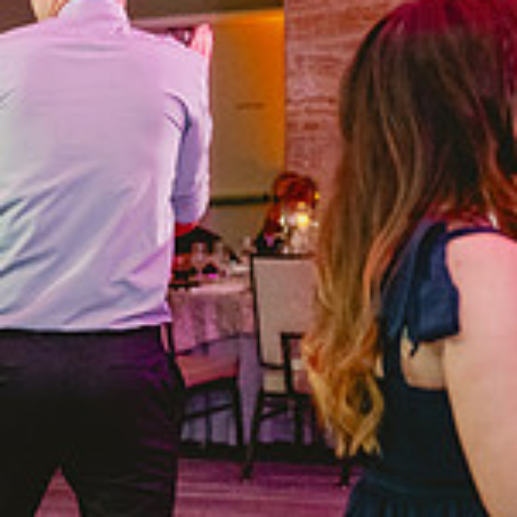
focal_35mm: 126
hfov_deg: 12.7
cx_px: -377
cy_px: 443
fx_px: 2129
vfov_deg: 13.7
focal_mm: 34.5
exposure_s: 1/125
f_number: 2.8
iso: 2500
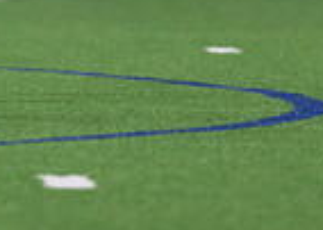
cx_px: -107
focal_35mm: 1098
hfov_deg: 1.8
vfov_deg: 1.3
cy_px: -259
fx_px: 10058
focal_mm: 200
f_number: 2.8
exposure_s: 1/1250
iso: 1600
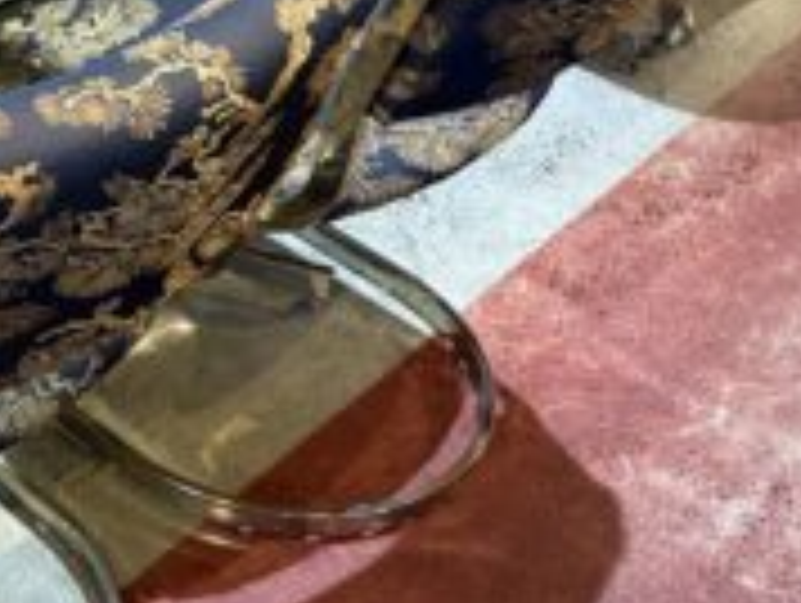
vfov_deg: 20.1
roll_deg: -1.3
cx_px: -112
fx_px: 1691
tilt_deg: -36.2
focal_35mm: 73
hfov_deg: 24.6
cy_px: 173
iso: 320
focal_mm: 5.96
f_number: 1.6
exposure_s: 1/60
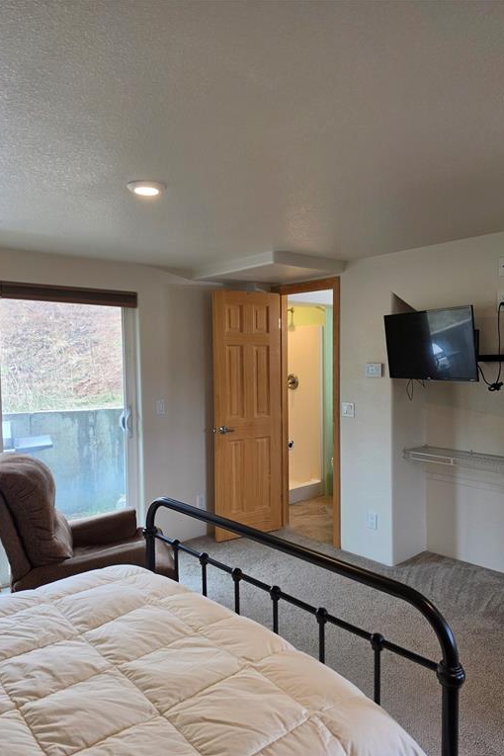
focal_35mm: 24
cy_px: 378
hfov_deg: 53.1
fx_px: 504
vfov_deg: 73.7
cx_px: 262
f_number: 1.4
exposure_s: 1/120
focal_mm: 6.5
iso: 40
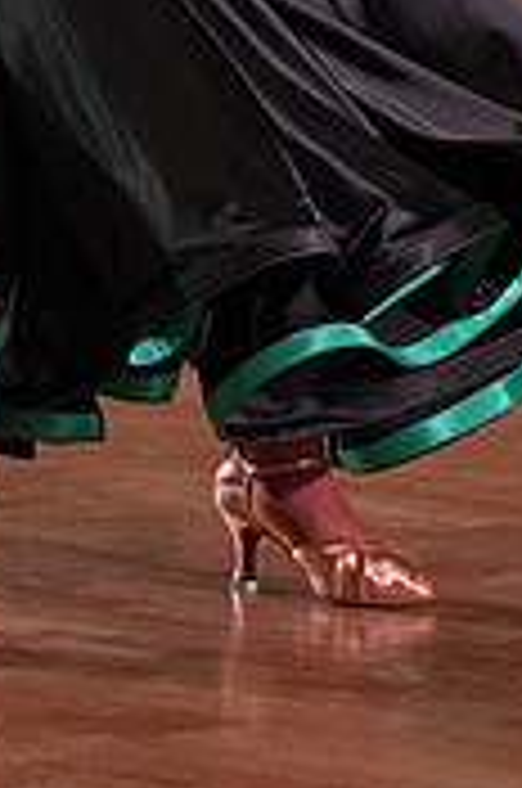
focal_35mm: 339
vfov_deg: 6.0
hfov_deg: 4.0
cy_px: -437
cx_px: 155
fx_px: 7402
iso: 1250
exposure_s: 1/500
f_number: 4
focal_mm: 102
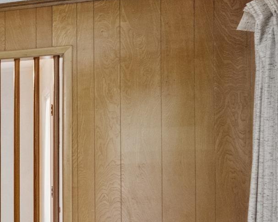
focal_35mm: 58
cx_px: -204
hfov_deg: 22.1
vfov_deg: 25.8
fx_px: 477
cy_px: 175
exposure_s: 1/1.25
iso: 400
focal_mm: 10
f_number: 8
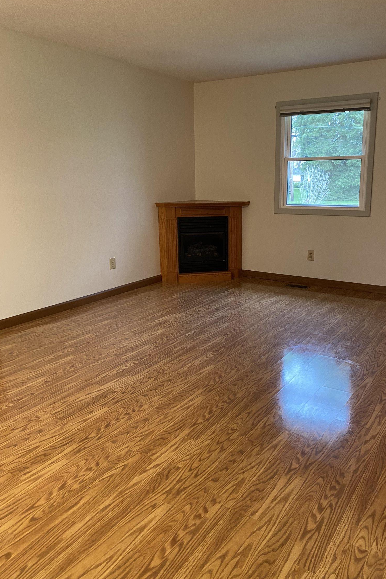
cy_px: 280
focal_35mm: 28
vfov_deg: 65.5
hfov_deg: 46.2
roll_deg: +1.8
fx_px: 450
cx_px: 223
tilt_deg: -13.2
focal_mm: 4.25
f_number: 1.8
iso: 250
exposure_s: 1/60
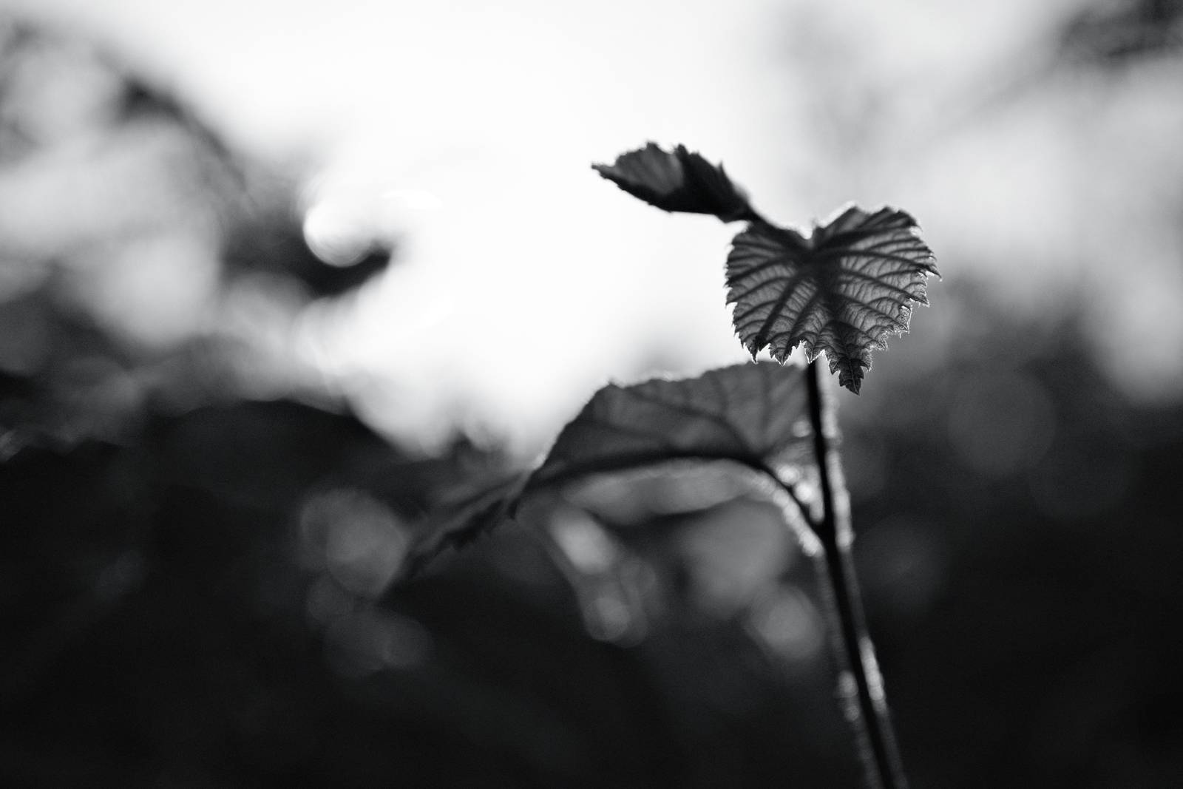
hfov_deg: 23.1
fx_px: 2892
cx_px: 592
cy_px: 394
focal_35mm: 88
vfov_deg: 15.5
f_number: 4
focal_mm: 58.6
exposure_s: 1/8000
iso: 640
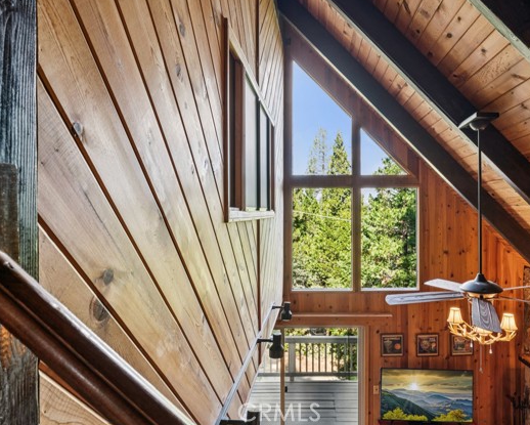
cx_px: 322
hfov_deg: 72.1
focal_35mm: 23
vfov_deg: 61.3
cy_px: 209
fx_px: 358
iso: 100
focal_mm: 19.7
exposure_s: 1/3.33
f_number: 13
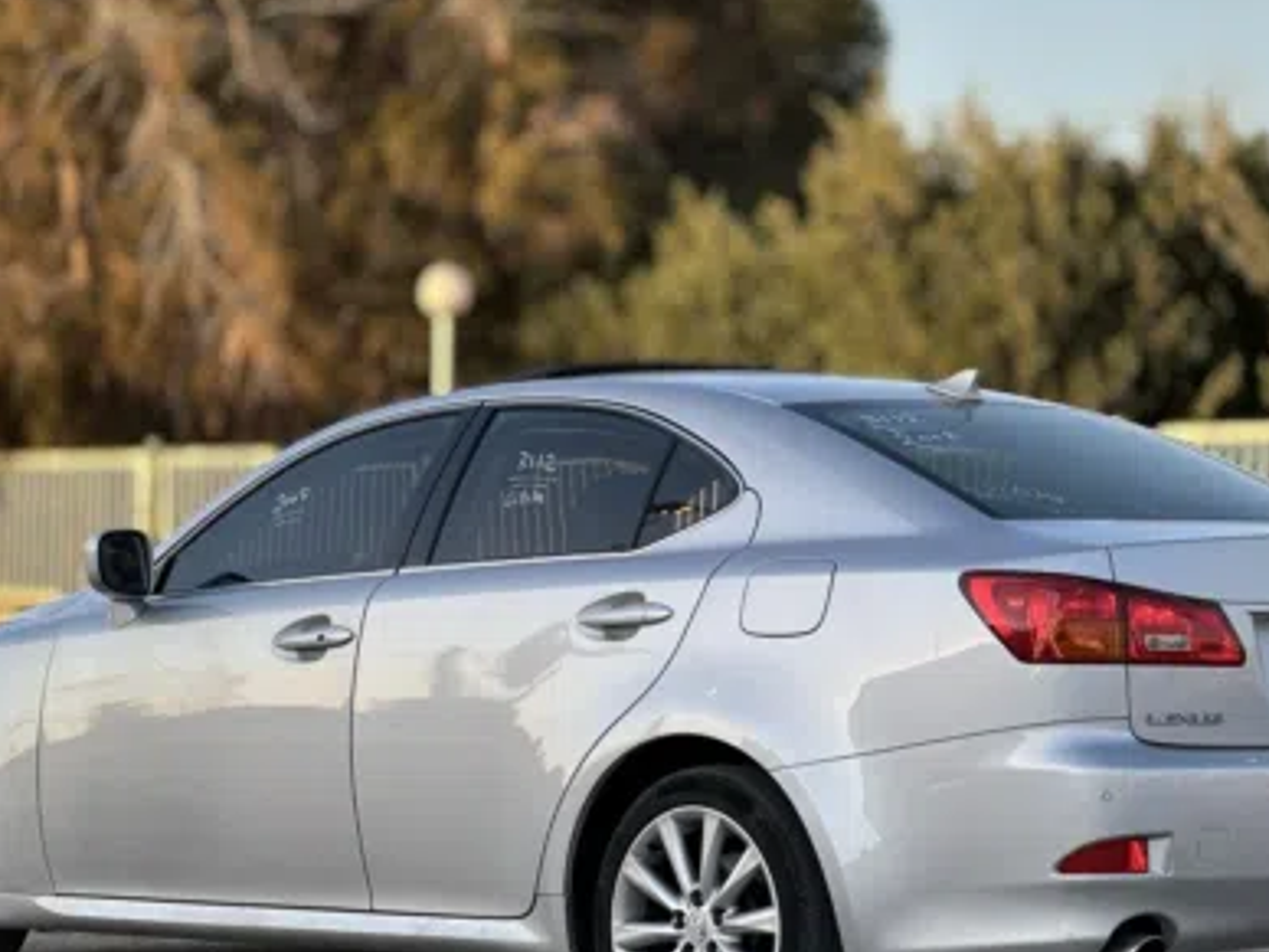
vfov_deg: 11.7
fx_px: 4656
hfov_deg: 15.5
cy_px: 435
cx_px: 677
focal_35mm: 127
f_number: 2.8
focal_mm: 9
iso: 32
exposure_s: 1/121
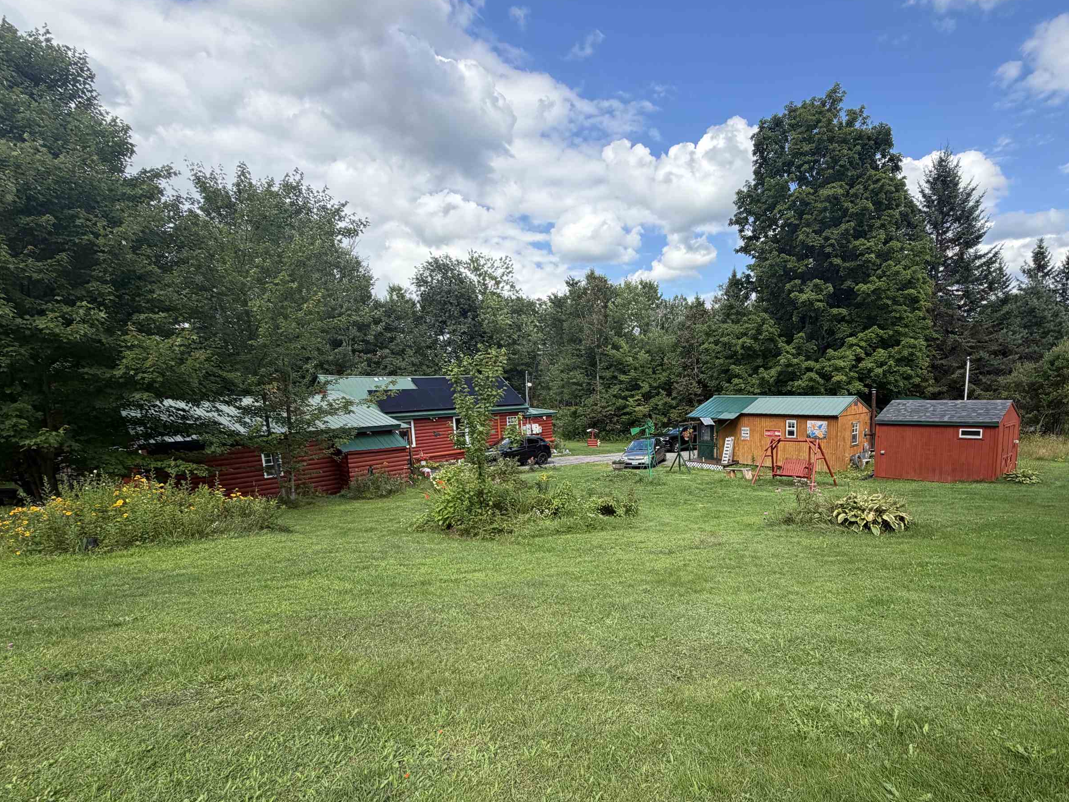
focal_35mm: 18
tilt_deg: -9.5
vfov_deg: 71.0
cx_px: 635
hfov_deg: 86.8
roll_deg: +1.7
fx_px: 556
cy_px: 474
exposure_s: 1/694
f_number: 2.2
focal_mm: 2.22
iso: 40
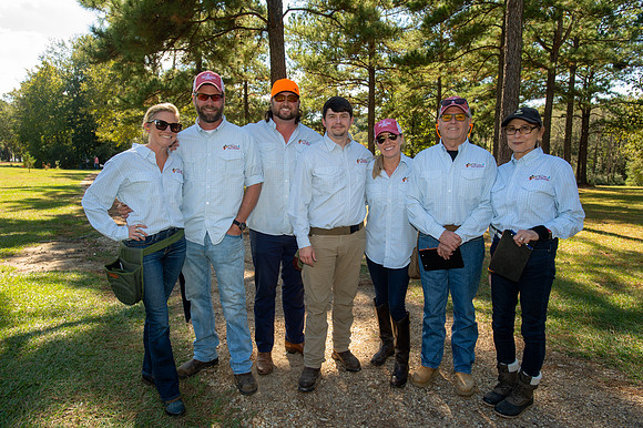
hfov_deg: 73.8
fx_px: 428
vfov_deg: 53.1
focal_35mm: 24
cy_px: 214
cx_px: 322
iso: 125
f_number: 6.3
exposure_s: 1/60
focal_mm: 24
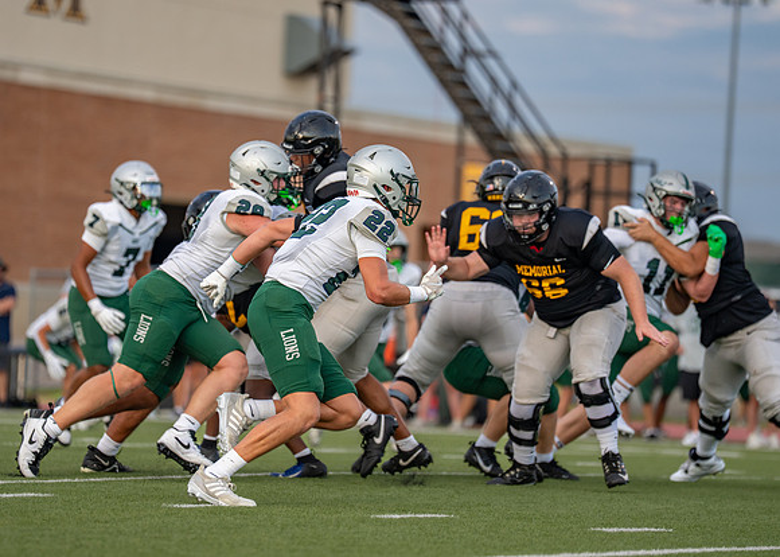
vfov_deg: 5.9
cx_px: 334
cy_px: 275
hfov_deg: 8.3
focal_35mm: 243
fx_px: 5382
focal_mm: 200
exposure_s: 1/2000
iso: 500
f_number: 2.8
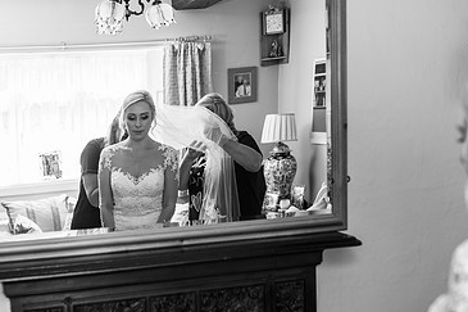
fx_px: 754
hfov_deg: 34.3
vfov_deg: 23.3
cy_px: 175
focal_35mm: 58
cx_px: 178
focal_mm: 35
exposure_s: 1/125
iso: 100
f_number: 2.2
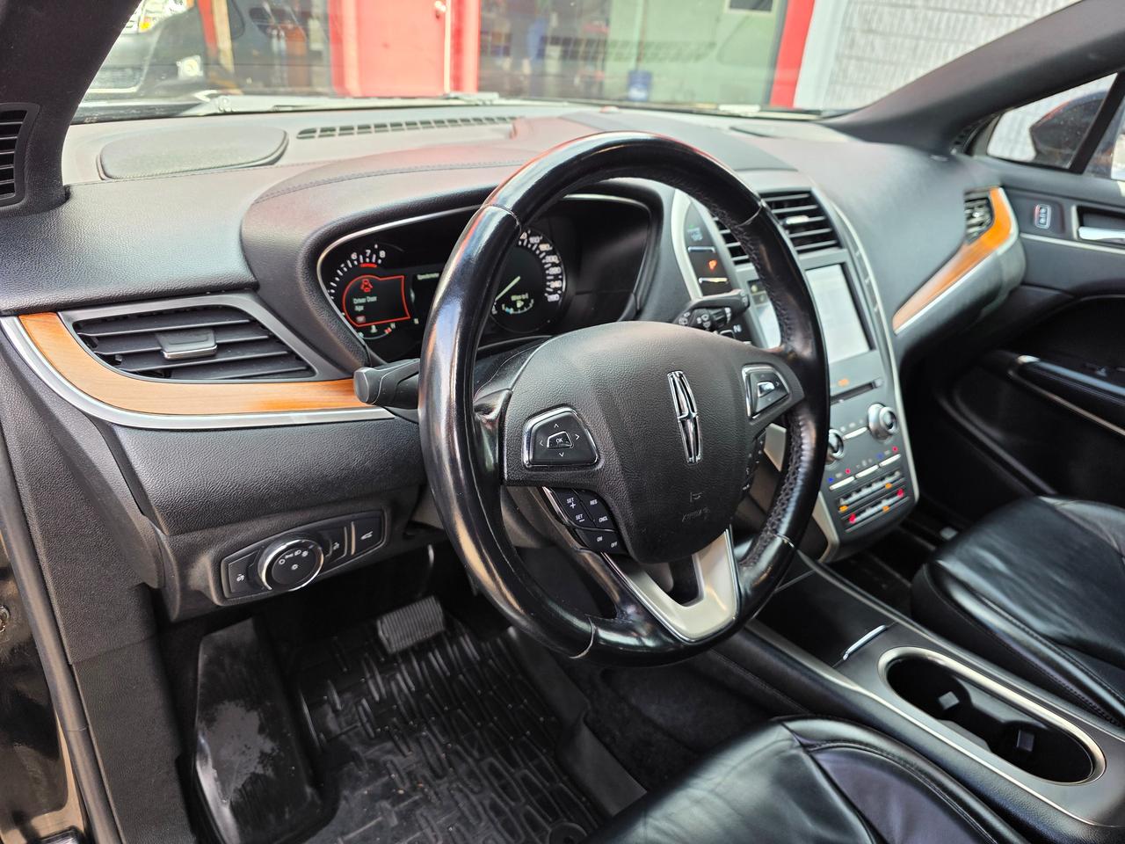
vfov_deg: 58.9
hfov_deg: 73.9
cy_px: 422
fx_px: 747
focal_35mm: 23
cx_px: 562
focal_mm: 6.3
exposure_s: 1/180
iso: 80
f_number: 1.7
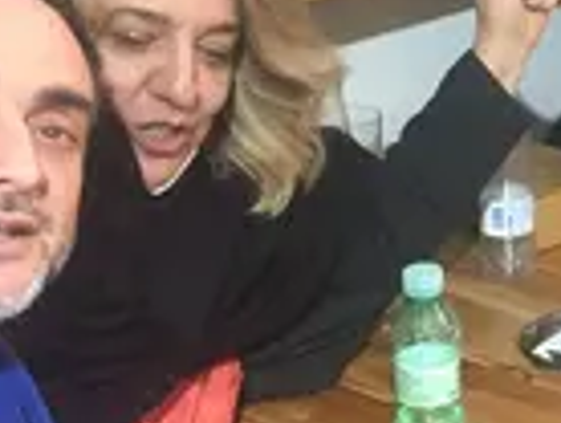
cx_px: 659
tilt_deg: -17.8
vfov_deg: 14.1
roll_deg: -0.9
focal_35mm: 105
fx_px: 1705
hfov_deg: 17.8
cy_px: 161
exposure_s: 1/25
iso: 250
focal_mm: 4.15
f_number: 2.2
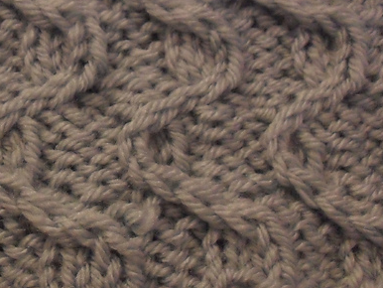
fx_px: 642
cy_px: 152
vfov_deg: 25.3
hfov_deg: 32.6
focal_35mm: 58
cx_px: 99
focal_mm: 6.3
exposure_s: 1/10
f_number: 3
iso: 400
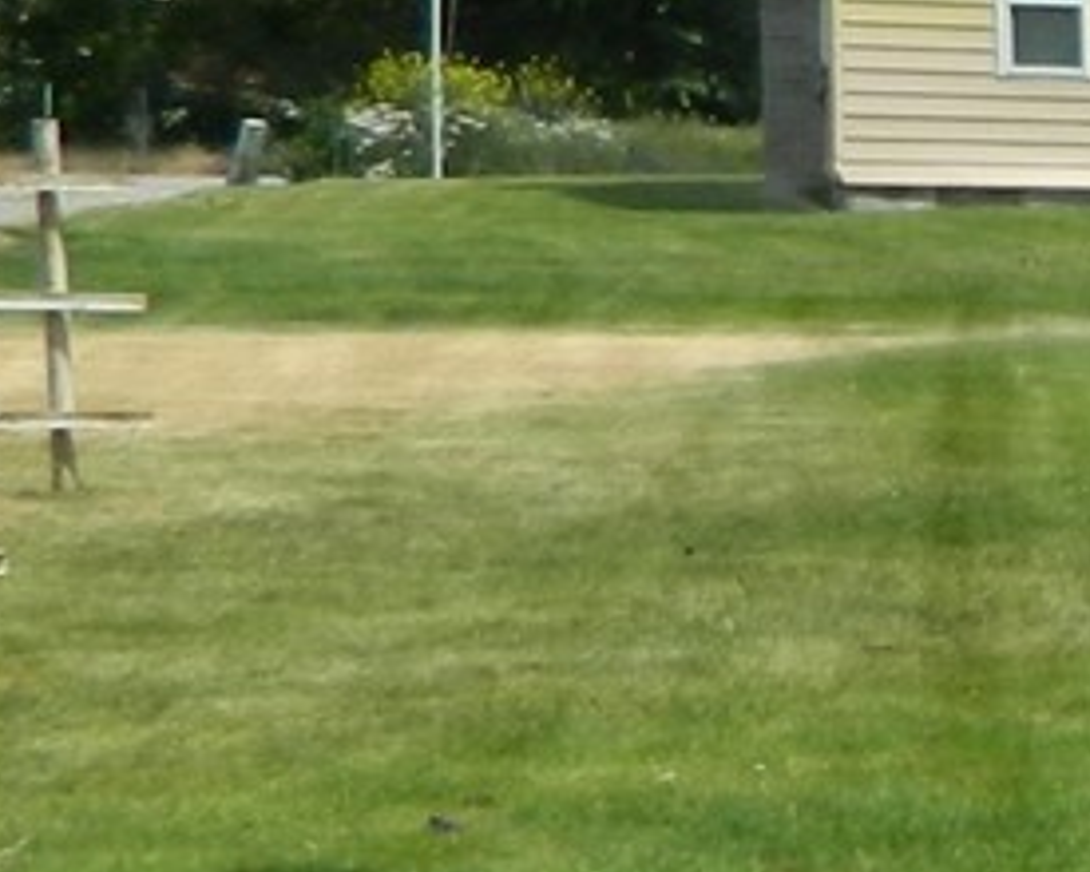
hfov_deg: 10.3
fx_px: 4581
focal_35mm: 142
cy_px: 749
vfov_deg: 10.8
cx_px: 3143
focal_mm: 4.5
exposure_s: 1/160
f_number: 8.7
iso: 80
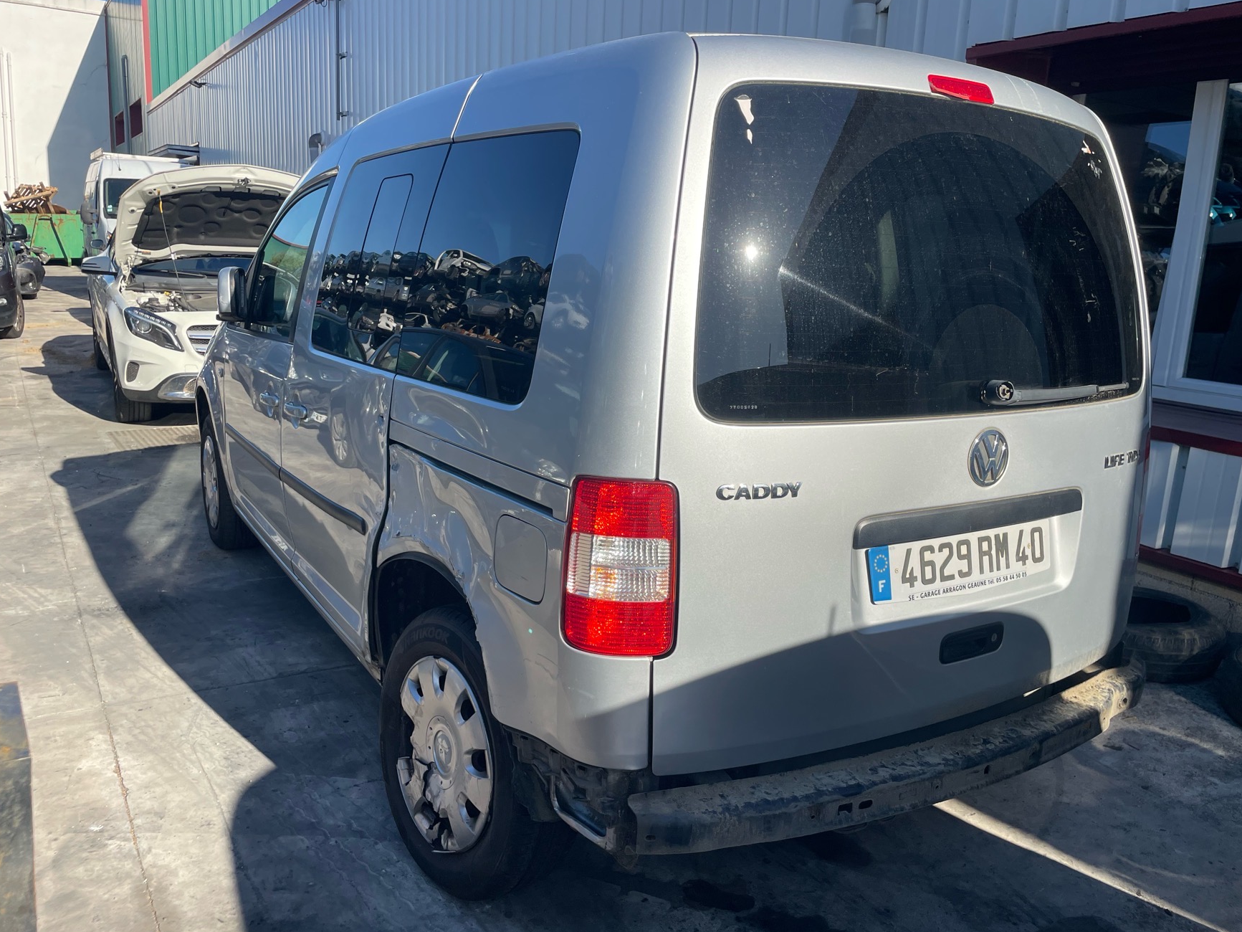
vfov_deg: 51.4
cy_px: 462
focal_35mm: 27
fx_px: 969
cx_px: 635
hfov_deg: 65.3
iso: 32
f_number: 1.6
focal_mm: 4.2
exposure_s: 1/2174
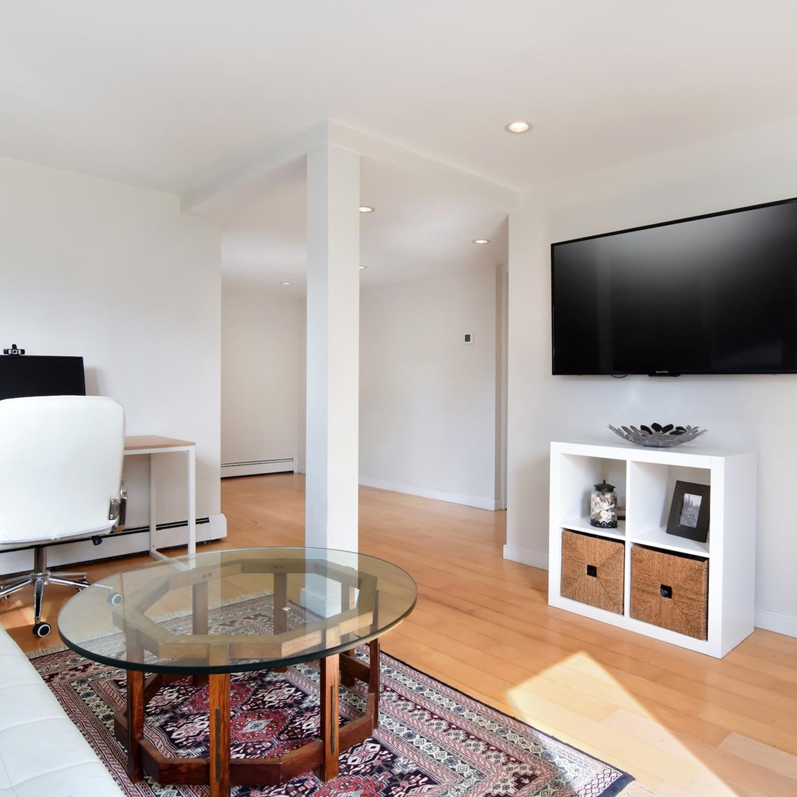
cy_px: 392
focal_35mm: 22
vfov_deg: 70.5
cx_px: 428
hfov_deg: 70.4
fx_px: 564
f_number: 11
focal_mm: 11
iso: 640
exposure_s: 1/40
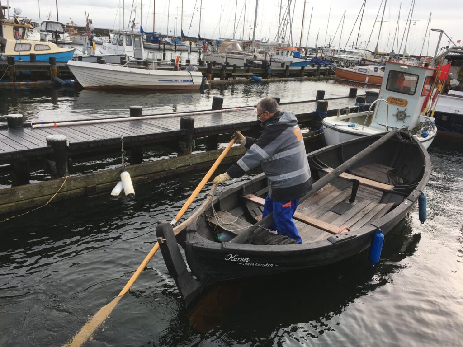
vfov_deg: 48.2
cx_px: 232
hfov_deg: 61.7
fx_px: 388
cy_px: 174
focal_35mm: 29
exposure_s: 1/452
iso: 25
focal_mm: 4.15
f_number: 2.2
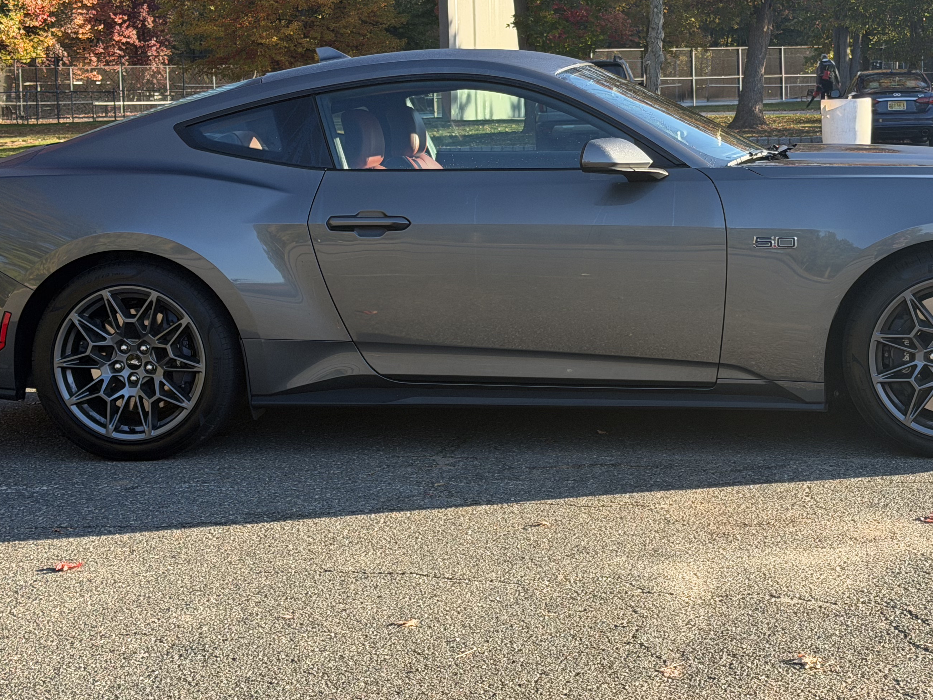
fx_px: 1995
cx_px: 572
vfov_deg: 19.9
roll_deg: +0.2
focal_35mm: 74
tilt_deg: -5.8
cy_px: 280
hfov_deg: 26.3
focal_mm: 6.76
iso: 80
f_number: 1.78
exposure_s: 1/819
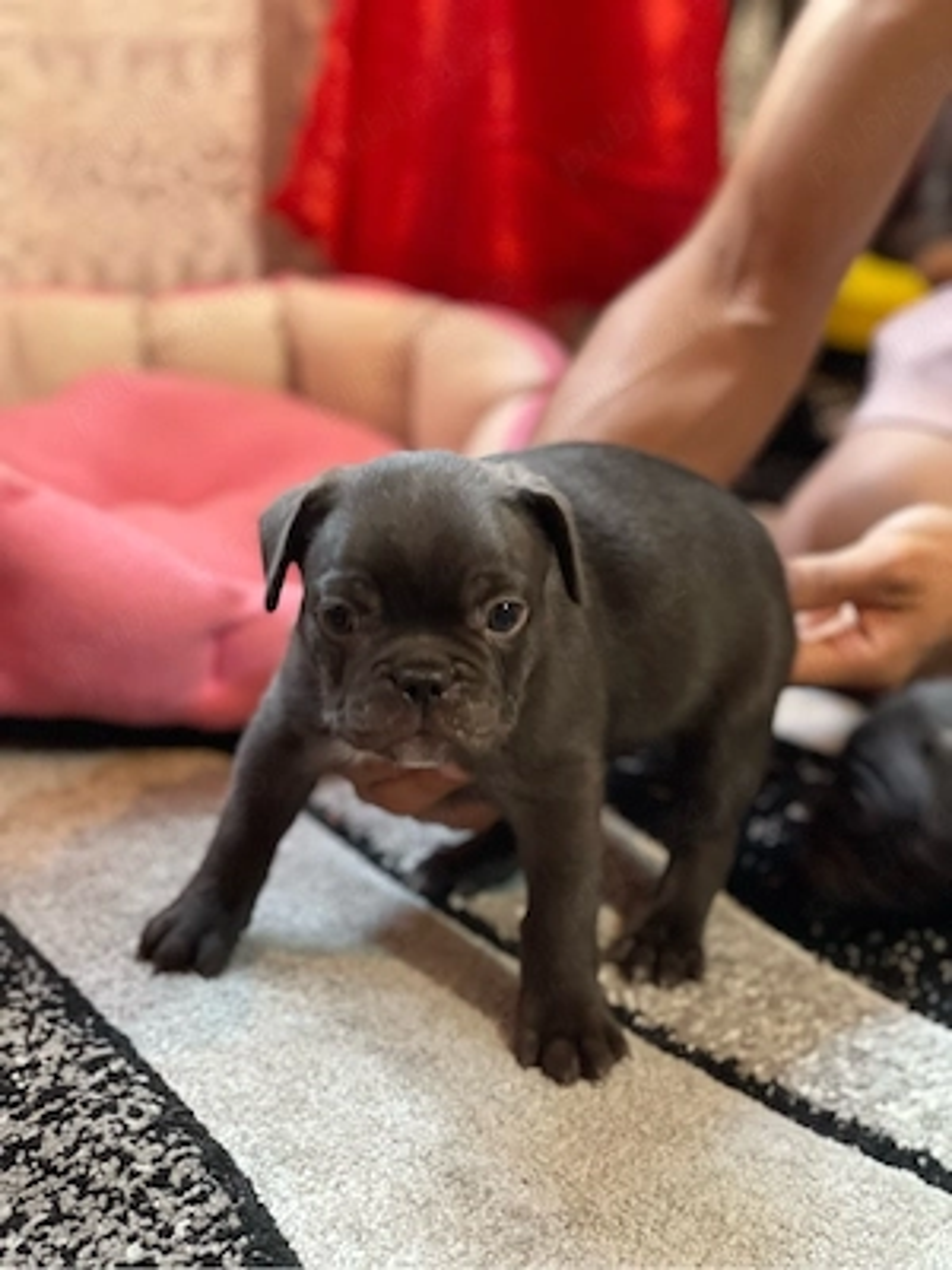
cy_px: 635
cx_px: 476
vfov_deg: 30.3
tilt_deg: -19.4
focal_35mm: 64
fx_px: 2347
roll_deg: -3.7
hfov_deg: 22.9
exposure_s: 1/14
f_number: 2.2
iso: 400
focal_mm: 7.5
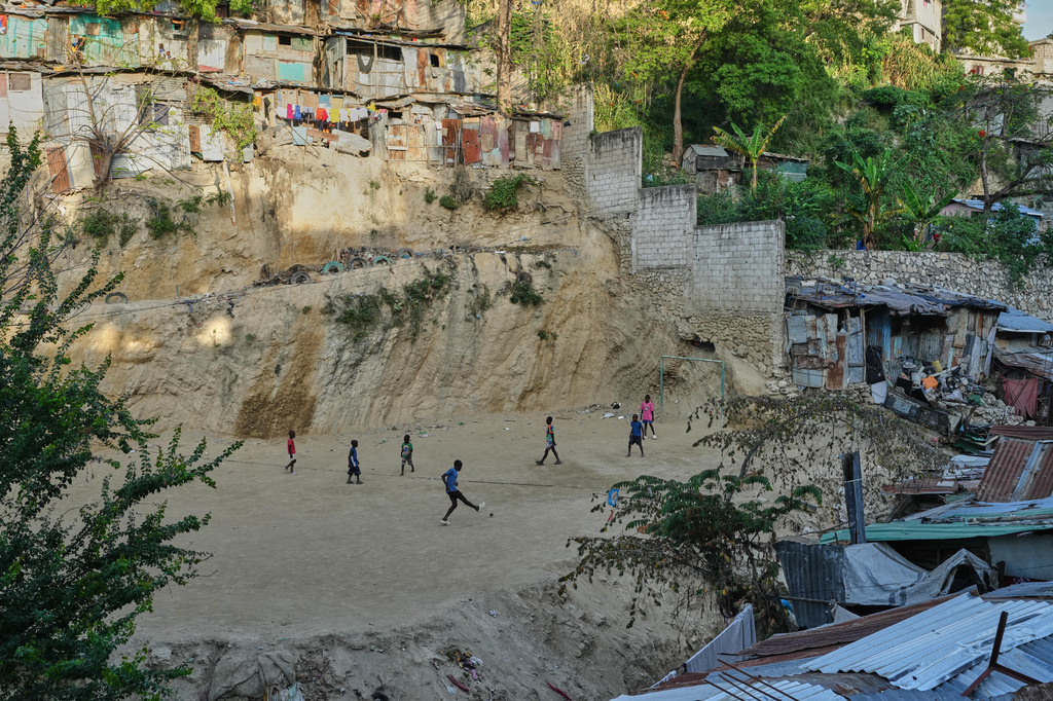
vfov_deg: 35.0
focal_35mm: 38
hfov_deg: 50.7
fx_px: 1111
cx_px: 526
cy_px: 350
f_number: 7.1
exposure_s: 1/320
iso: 500
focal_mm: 38
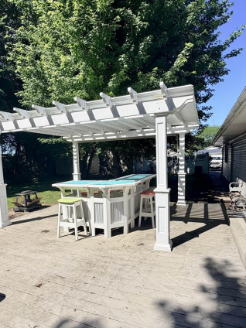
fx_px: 208
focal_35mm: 22
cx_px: 118
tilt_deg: -7.2
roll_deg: +2.2
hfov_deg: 61.1
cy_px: 183
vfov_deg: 76.1
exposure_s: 1/770
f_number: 2.2
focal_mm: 2.22
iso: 25
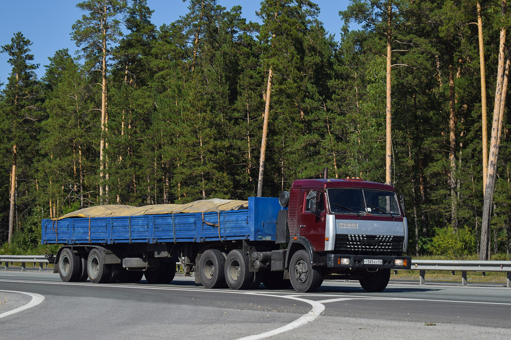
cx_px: 256
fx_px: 1171
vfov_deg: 16.6
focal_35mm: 82
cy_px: 170
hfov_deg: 24.6
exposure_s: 1/800
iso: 100
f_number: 6.3
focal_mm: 55
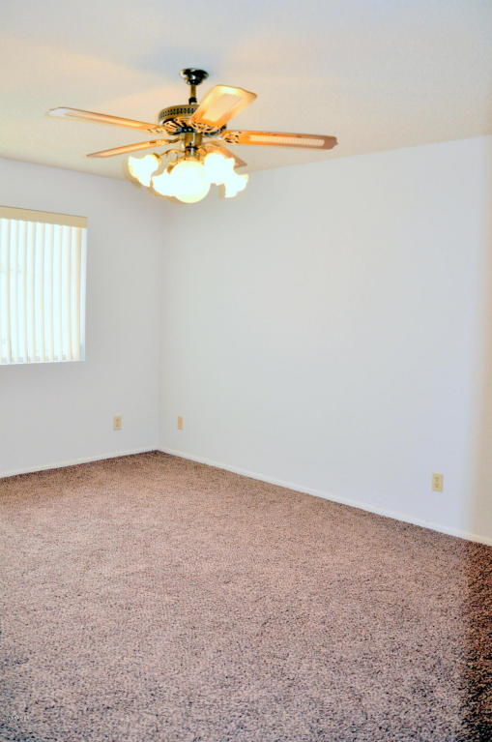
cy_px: 371
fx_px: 555
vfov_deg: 67.5
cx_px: 246
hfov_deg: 47.8
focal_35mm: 27
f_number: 3.5
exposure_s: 1/200
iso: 320
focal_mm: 18
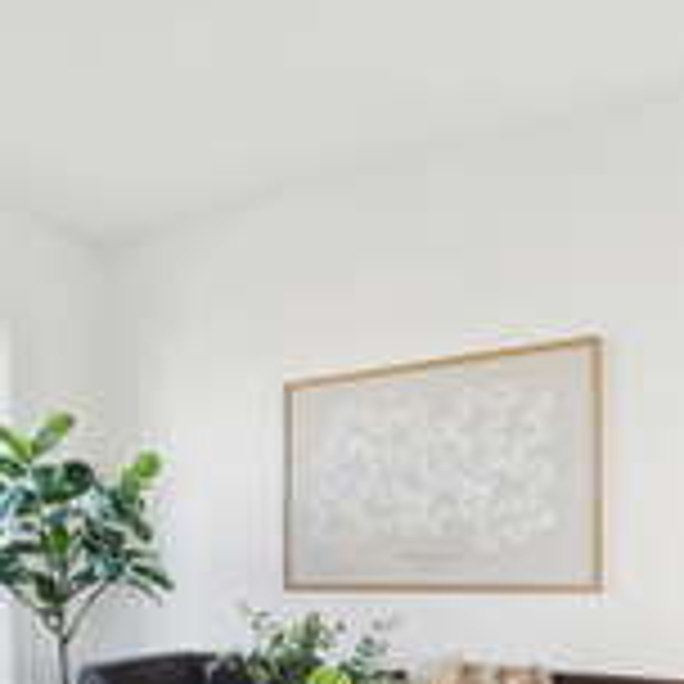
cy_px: 626
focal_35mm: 41
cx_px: 148
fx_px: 907
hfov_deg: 39.8
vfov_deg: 38.3
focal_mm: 11.5
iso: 200
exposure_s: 1/20
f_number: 8
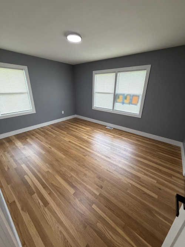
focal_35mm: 14
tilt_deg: -18.9
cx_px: 92
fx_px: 100
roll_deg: +0.3
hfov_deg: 85.7
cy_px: 124
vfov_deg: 102.1
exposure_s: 1/120
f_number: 2.2
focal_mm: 2.22
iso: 320
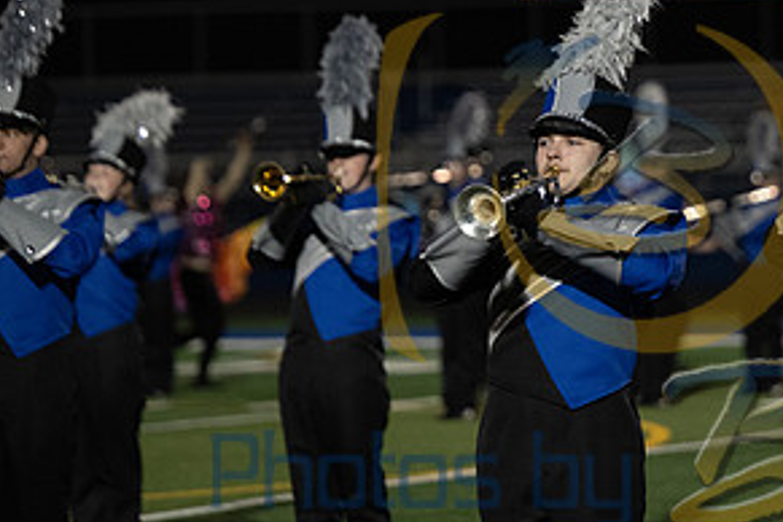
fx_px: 5850
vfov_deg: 5.1
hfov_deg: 7.6
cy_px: 252
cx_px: 603
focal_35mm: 269
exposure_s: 1/1250
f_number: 2.8
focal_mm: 135
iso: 3200
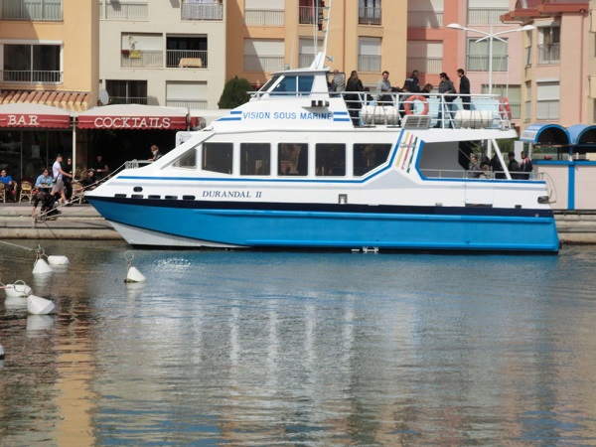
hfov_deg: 18.2
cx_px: 298
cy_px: 224
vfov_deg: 13.7
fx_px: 1859
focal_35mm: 108
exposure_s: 1/160
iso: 100
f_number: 12.6
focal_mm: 19.1
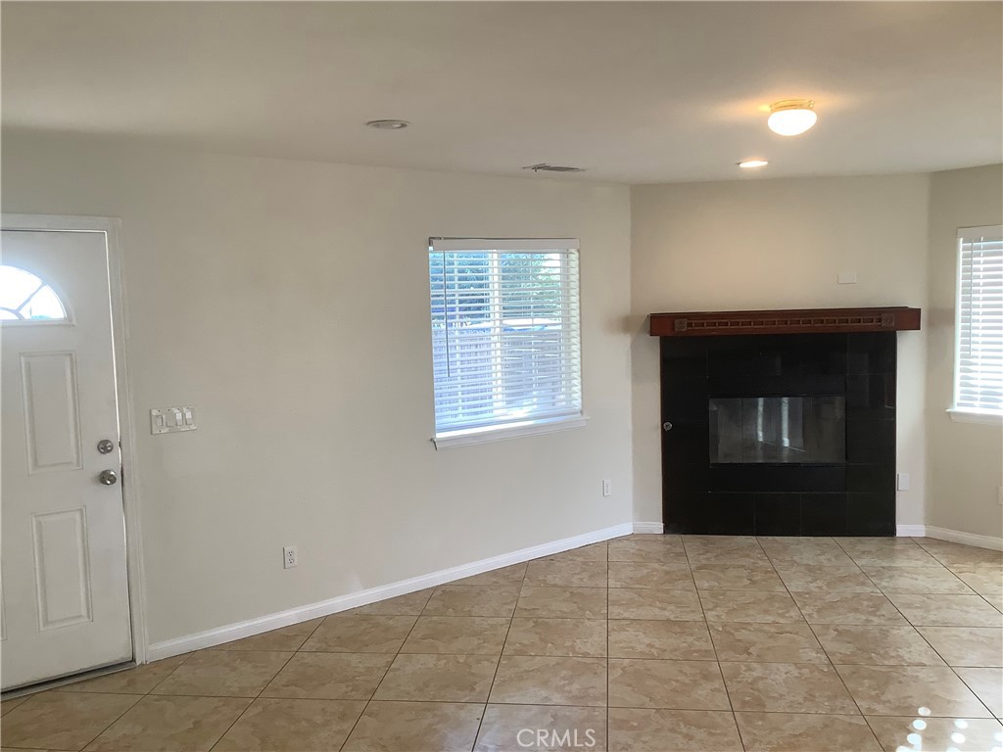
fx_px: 898
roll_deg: +3.5
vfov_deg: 45.4
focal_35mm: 31
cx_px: 502
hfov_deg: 58.4
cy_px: 376
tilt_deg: -4.7
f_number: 2.4
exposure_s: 1/60
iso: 50
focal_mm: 3.3
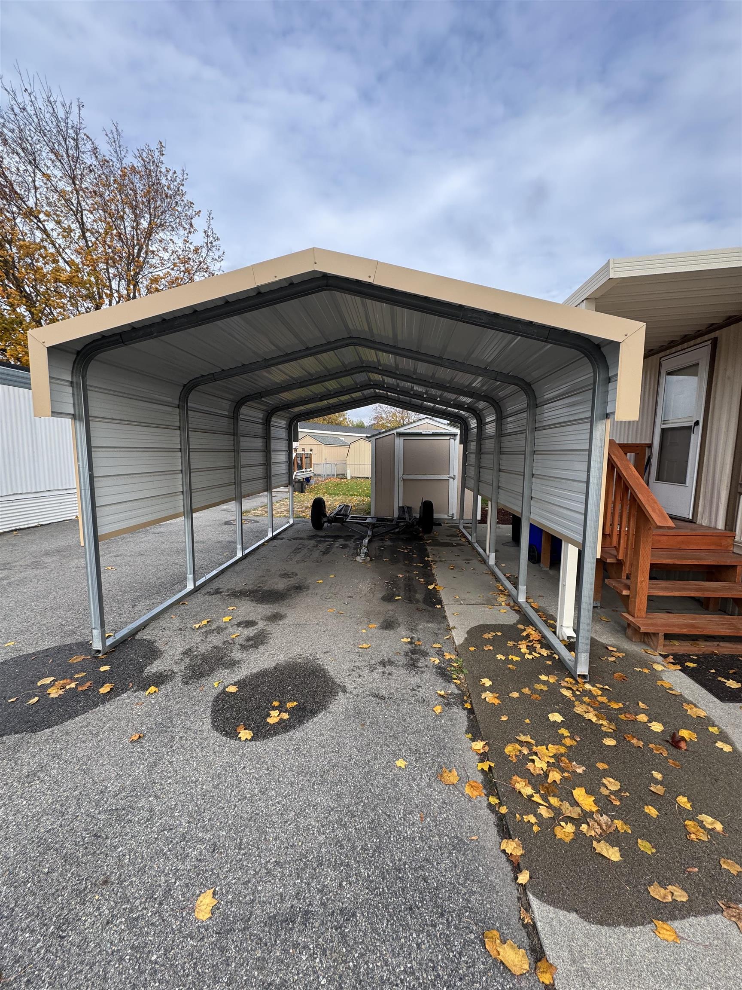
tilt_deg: -6.0
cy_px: 495
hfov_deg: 85.7
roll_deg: -1.6
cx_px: 371
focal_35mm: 14
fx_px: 400
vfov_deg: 102.1
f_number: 2.2
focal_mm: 2.22
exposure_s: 1/338
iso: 40
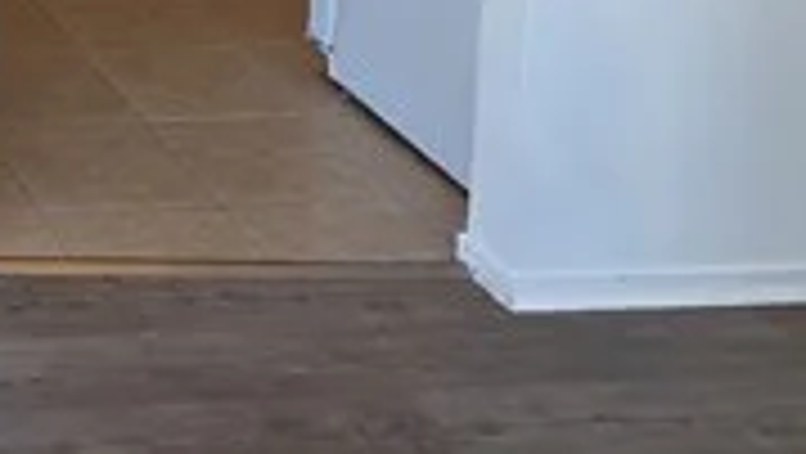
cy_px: -521
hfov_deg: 21.7
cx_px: -419
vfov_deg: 12.6
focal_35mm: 81
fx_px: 1732
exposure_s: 1/120
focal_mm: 2.2
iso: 100
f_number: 1.9
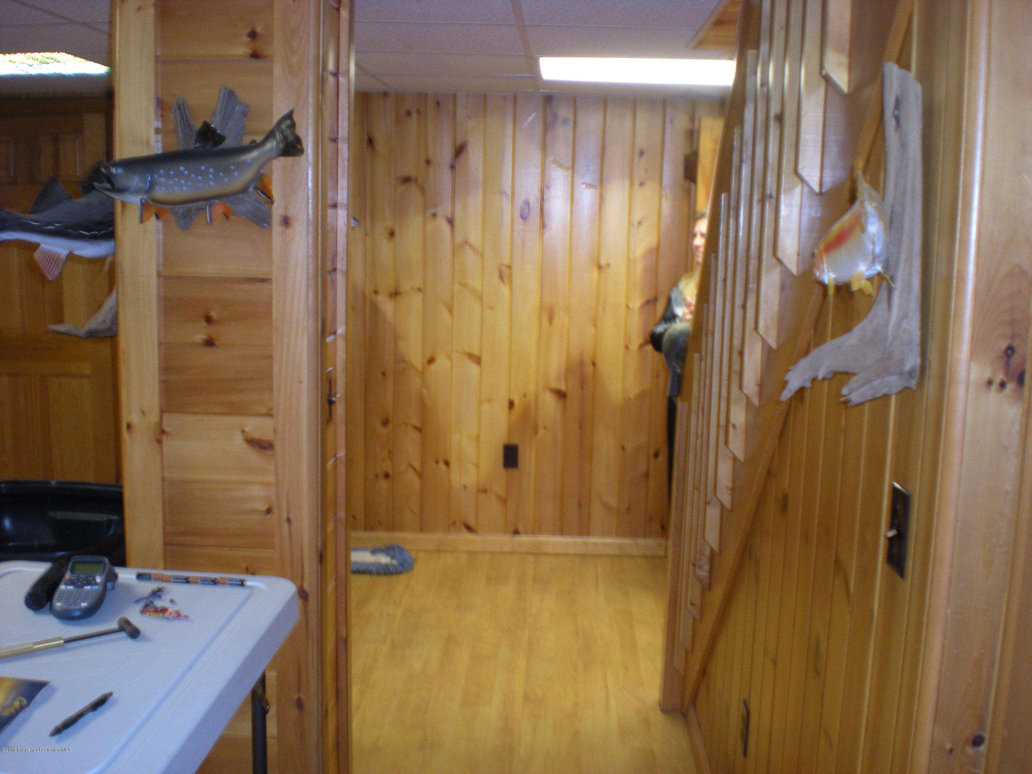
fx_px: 1133
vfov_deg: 37.7
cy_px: 387
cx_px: 516
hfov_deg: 49.0
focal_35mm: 38
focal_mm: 6.3
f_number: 3.1
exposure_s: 1/30
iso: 150
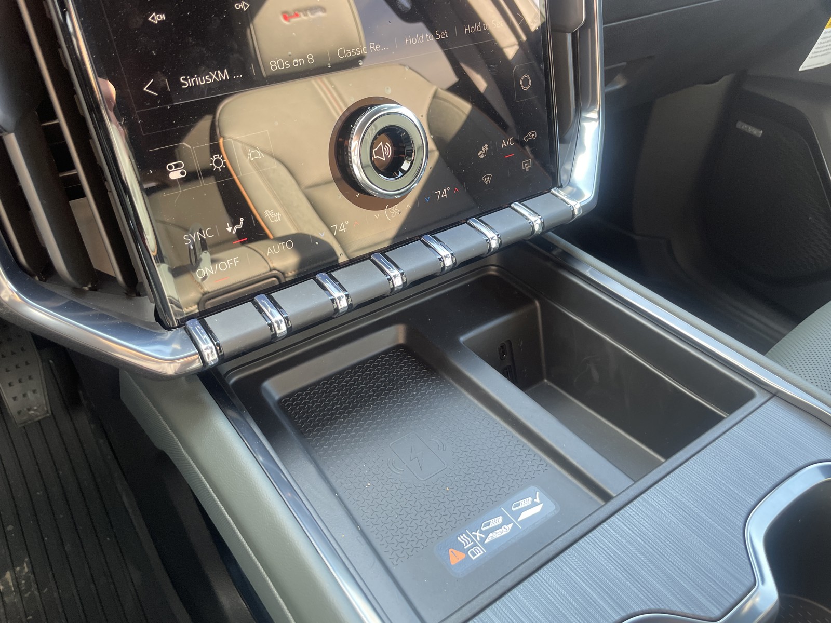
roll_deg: -2.6
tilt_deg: -39.4
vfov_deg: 53.1
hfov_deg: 67.3
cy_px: 312
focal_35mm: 26
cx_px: 416
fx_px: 624
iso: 125
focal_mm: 4.2
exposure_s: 1/104
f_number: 1.6
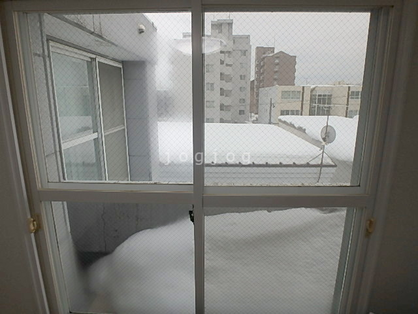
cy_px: 157
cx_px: 209
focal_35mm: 21
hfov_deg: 79.0
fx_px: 254
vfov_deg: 63.4
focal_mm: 3.7
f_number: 3.5
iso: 125
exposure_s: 1/125
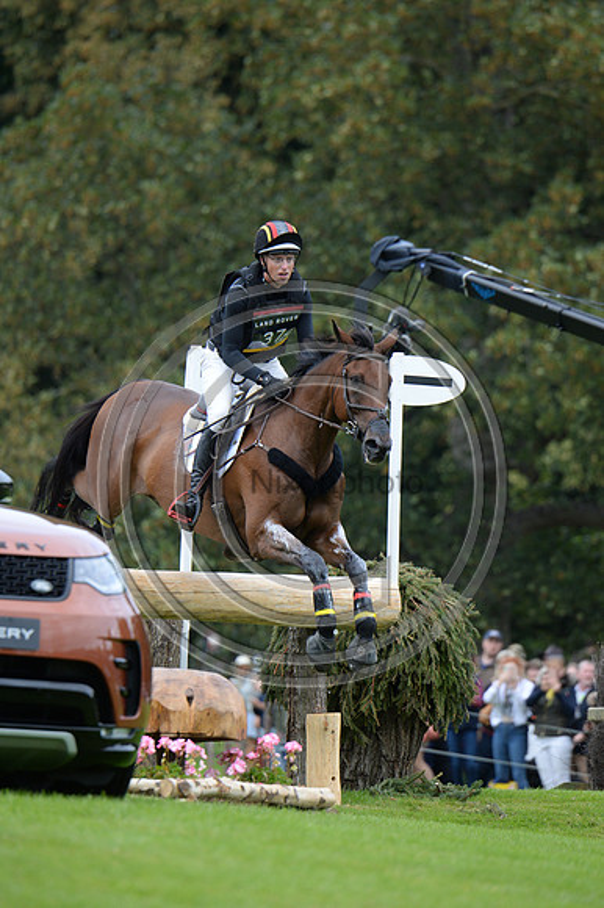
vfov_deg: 5.2
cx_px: 302
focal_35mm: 400
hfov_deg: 3.4
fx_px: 10078
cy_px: 454
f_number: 6.3
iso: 1000
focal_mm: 400
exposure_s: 1/1000
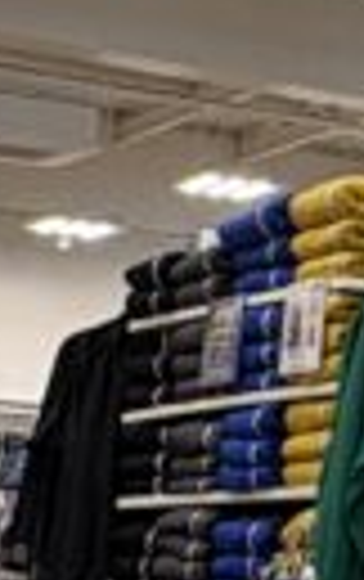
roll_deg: +0.1
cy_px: 402
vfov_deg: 14.0
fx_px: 2357
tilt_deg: +3.2
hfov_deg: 7.9
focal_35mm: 149
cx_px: 1016
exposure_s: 1/99
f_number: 2.2
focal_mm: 2.22
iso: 80
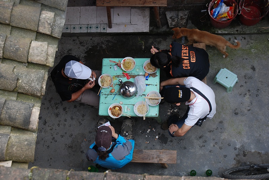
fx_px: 348
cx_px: 134
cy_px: 90
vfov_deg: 29.0
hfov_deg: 42.3
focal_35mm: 46
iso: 250
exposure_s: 1/100
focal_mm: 31
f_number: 5.6
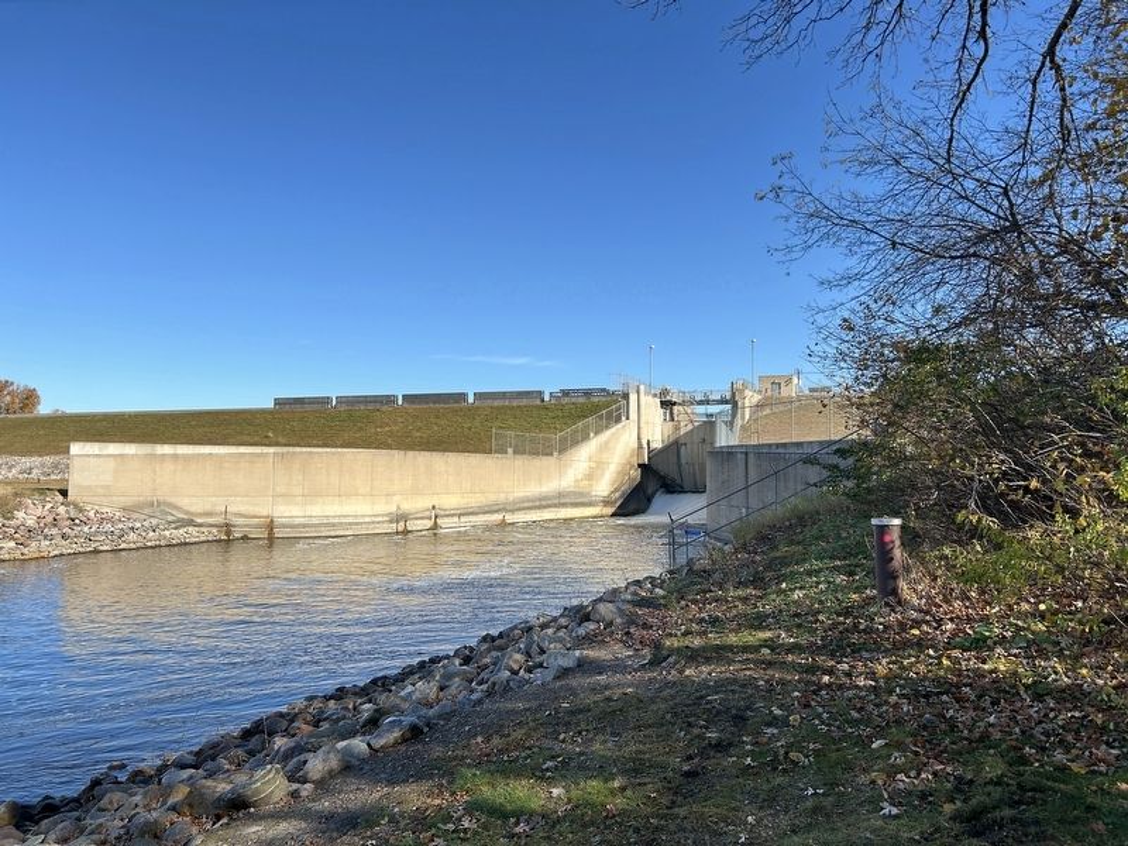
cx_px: 564
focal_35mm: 26
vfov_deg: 53.1
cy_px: 423
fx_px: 847
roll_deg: -0.6
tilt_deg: +2.9
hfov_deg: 67.3
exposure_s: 1/949
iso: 50
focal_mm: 5.7
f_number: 1.5
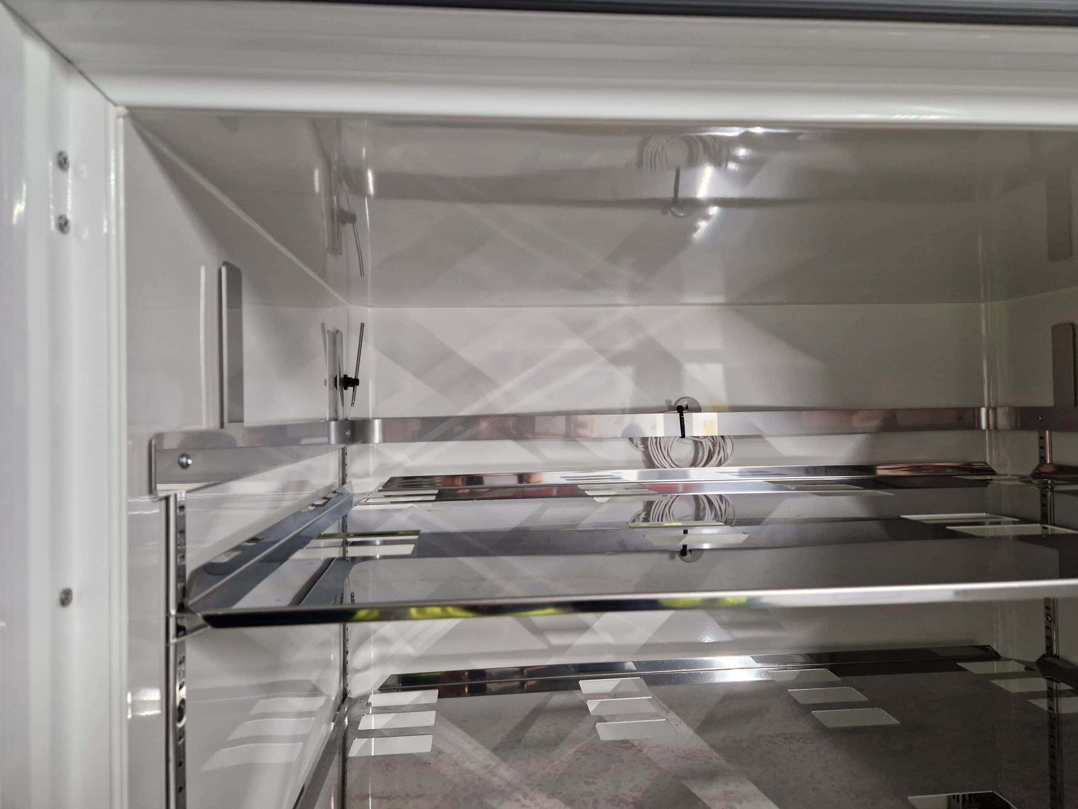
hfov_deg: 73.9
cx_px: 539
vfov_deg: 58.9
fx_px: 716
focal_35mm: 23
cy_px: 404
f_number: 1.8
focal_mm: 5.4
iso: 400
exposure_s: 1/100
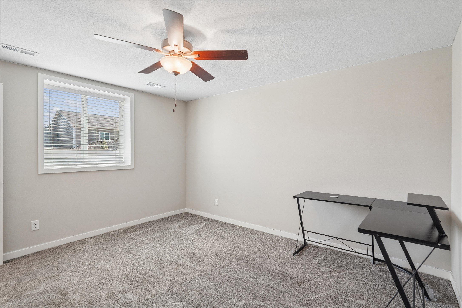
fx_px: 225
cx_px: 231
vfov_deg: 68.9
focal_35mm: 18
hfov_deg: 91.6
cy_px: 154
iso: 400
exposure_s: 1/30
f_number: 9
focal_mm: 17.5
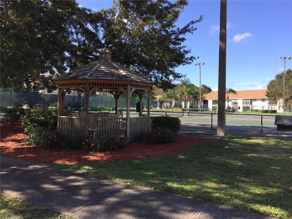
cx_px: 146
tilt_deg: -1.4
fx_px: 245
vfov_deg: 48.2
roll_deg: -2.7
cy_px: 110
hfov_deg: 61.7
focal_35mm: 29
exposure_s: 1/791
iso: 32
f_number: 2.2
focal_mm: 4.15
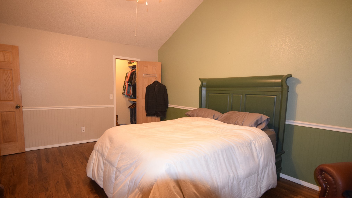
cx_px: 177
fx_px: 177
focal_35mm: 19
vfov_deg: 58.1
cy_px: 112
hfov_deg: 89.6
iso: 900
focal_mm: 12
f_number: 2.8
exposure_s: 1/60
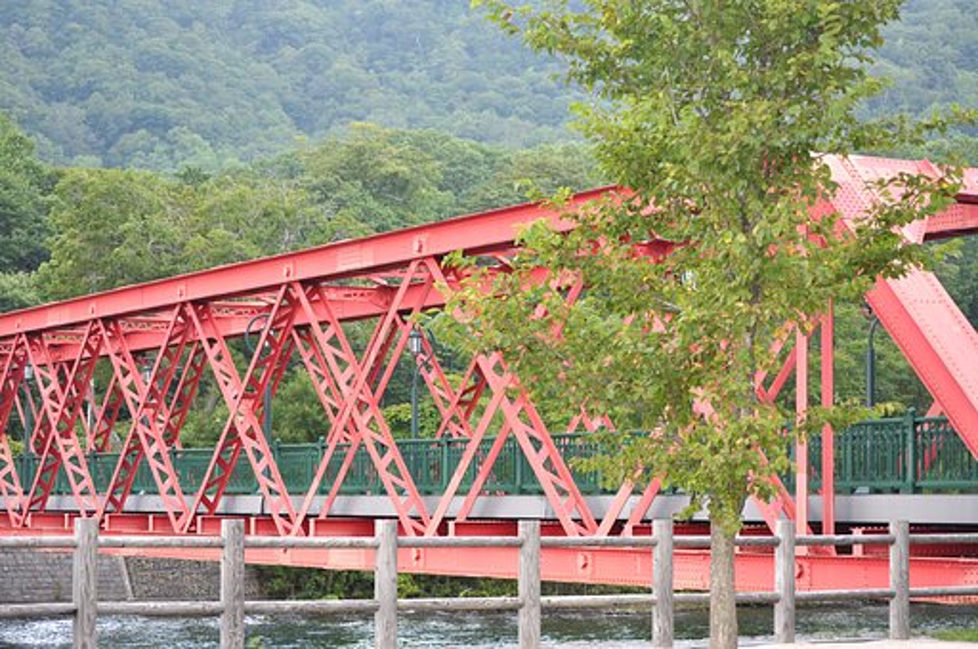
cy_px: 324
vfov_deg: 16.5
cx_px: 489
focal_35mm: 82
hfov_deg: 24.6
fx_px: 2238
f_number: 5.6
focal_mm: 55
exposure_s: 1/125
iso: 200
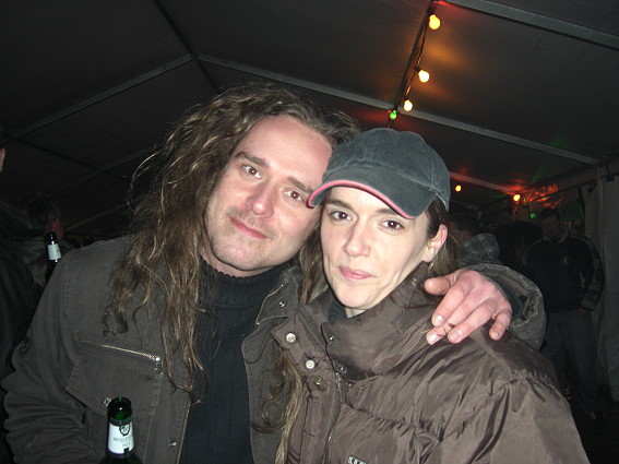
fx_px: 679
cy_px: 232
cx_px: 310
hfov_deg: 49.0
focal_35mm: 38
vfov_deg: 37.7
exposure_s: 1/60
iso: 200
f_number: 2.8
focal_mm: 7.9
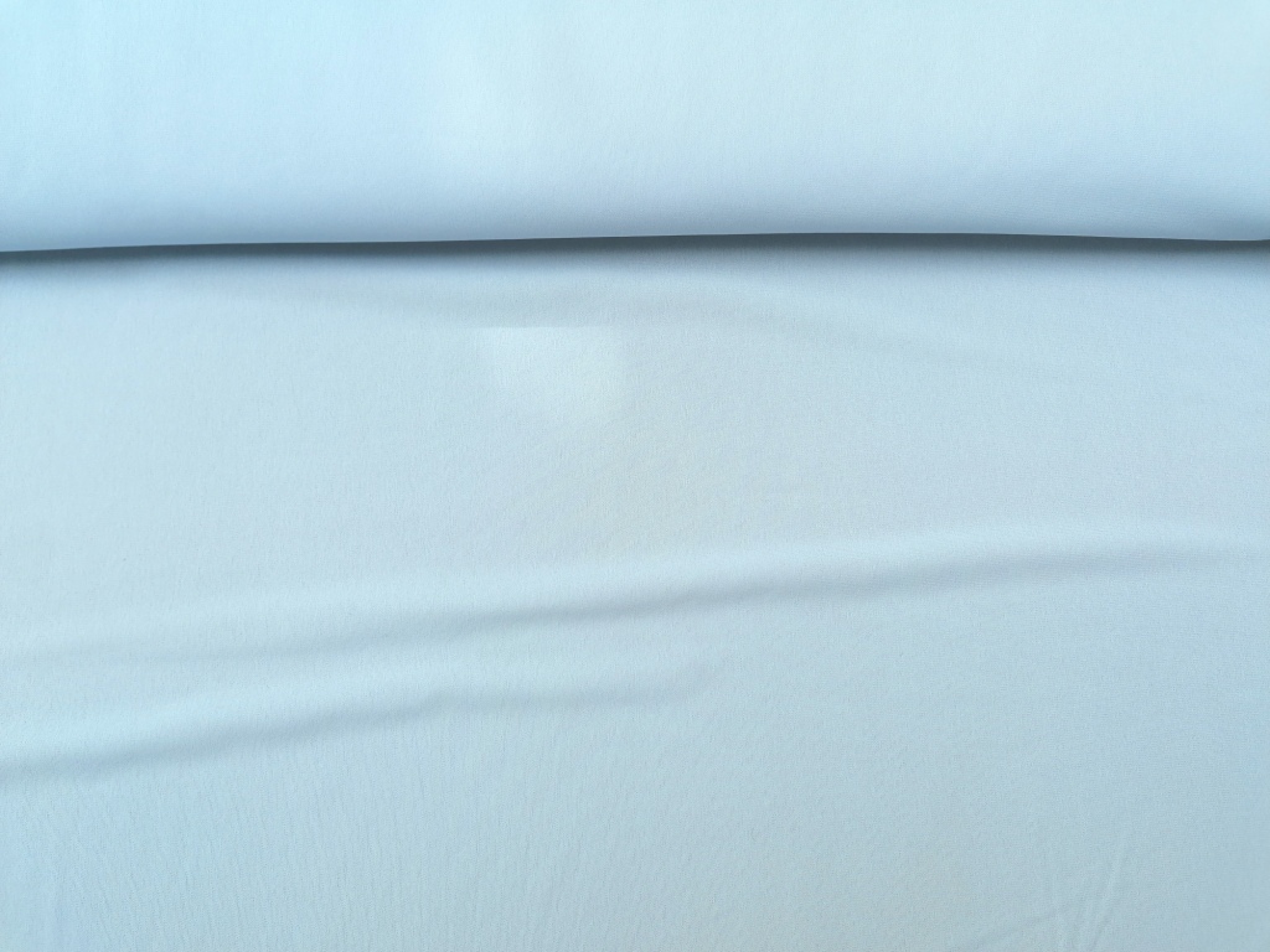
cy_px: 476
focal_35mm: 27
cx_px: 635
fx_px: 991
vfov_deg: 51.4
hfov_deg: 65.3
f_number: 1.8
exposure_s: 1/821
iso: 50
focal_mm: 4.75
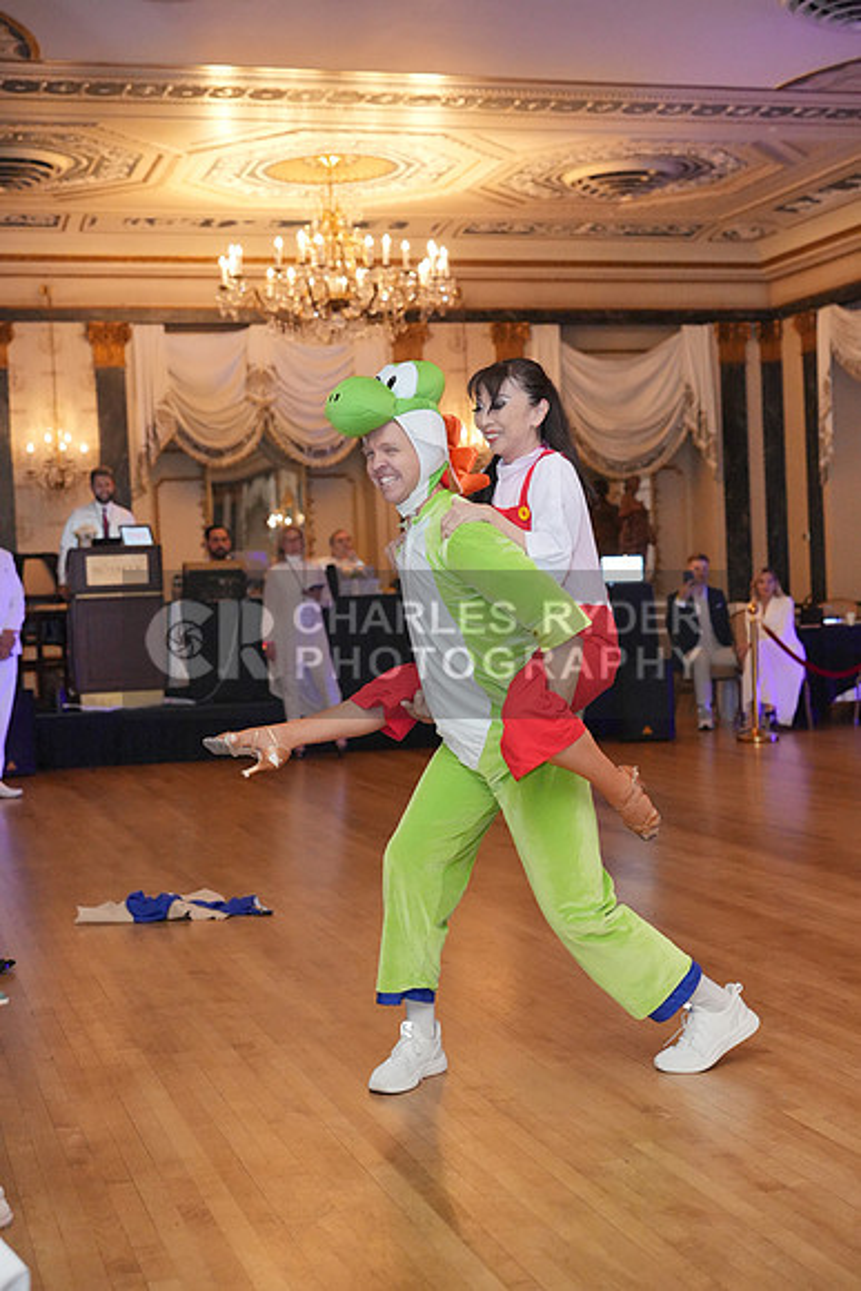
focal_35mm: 50
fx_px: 1793
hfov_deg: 27.0
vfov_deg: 39.6
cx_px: 430
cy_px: 646
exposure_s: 1/250
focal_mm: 50
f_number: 3.2
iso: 8000
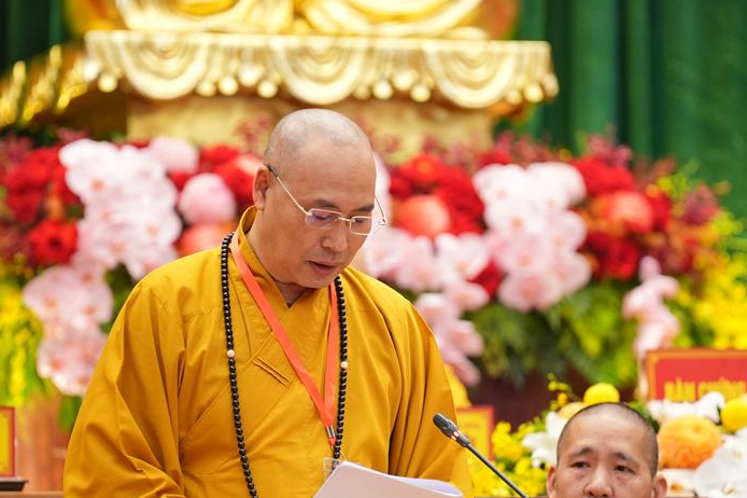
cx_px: 400
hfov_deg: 6.0
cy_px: 333
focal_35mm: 346
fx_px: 7176
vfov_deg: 4.0
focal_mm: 200
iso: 1250
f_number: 2.8
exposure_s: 1/125
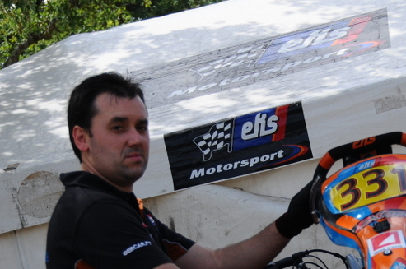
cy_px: 234
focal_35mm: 162
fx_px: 1824
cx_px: 329
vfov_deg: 8.4
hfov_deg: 12.6
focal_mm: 52
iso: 400
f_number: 4.8
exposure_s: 1/2000
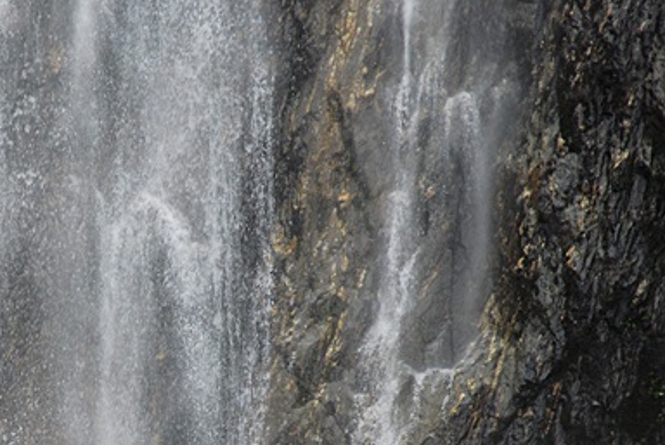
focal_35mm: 422
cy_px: 364
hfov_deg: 4.9
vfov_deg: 3.3
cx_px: 144
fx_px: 7805
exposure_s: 1/500
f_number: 5.6
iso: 400
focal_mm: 135
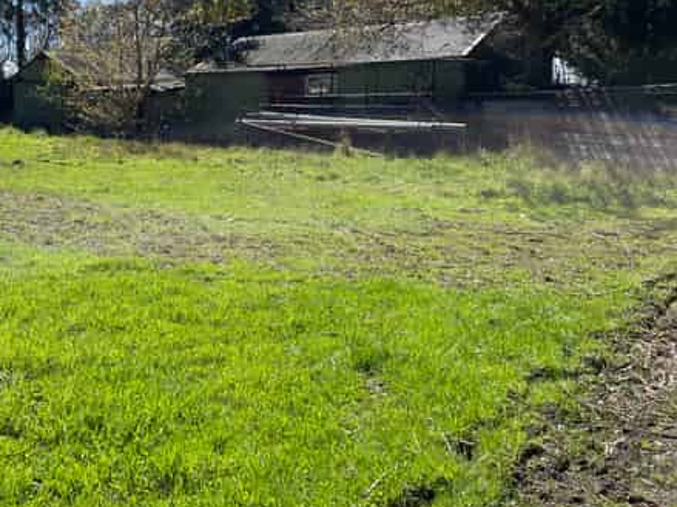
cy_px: 169
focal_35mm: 39
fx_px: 763
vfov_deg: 36.4
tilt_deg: -4.9
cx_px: 174
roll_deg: -0.4
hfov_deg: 46.3
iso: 32
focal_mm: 4.2
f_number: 1.6
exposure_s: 1/2817
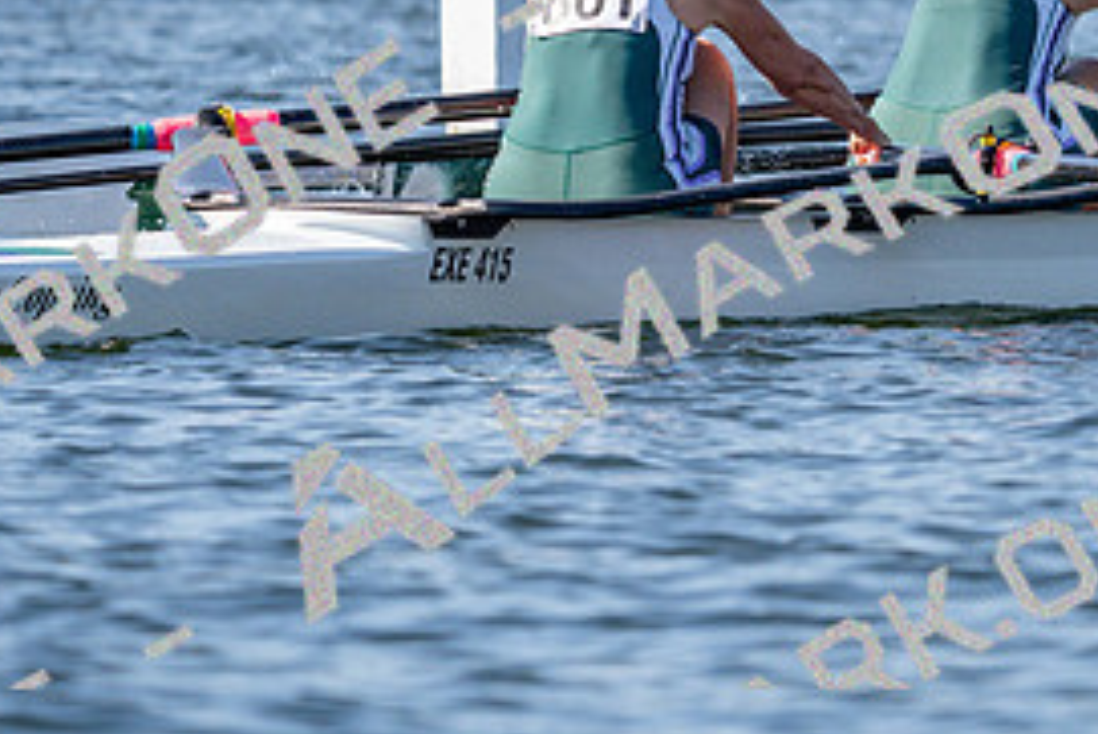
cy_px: -6
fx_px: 19255
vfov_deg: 2.2
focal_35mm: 631
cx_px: 1114
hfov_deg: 3.3
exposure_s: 1/1600
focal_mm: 295
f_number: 5.6
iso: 400
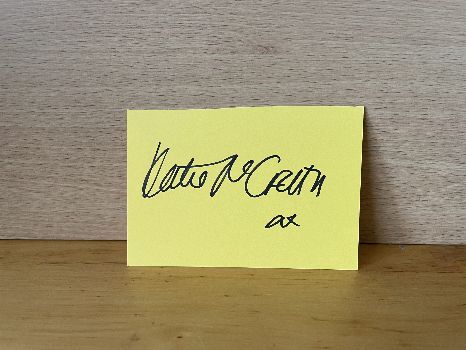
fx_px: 350
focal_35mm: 26
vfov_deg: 53.1
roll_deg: -0.5
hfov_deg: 67.3
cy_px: 175
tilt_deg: -22.1
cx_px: 233
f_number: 1.6
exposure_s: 1/66
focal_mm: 4.2
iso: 125
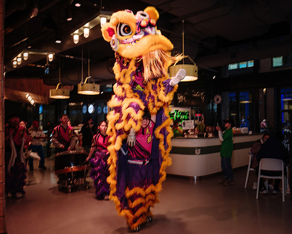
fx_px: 268
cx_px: 197
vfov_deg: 47.1
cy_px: 131
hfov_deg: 55.8
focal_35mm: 31
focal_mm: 16
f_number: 4
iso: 125
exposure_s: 1/60
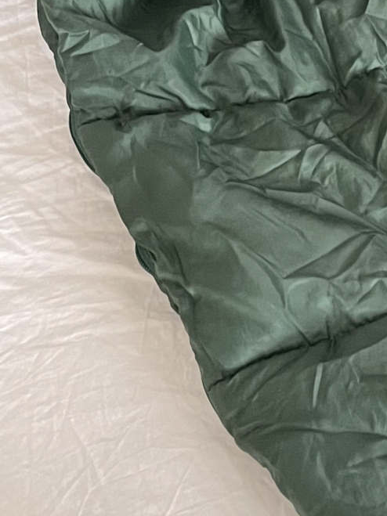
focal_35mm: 101
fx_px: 1506
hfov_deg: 13.1
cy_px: 9
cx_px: 714
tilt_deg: -52.7
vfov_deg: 19.0
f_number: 1.6
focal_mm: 4.2
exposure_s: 1/60
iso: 400
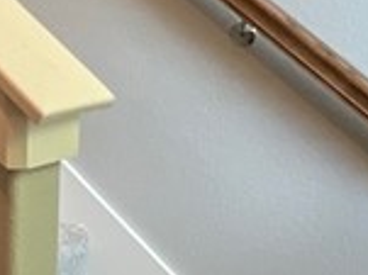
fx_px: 935
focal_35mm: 88
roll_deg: -0.4
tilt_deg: -4.2
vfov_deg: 16.3
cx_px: -107
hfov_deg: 20.4
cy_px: -17
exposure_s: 1/60
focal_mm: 1.57
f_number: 1.8
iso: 250
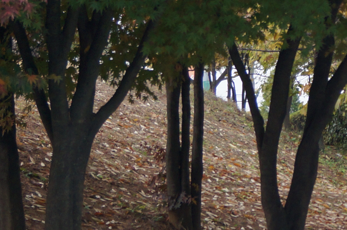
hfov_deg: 11.6
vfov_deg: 8.4
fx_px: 1569
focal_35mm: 163
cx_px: 632
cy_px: 49
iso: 320
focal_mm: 28
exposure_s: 1/60
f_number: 4.5
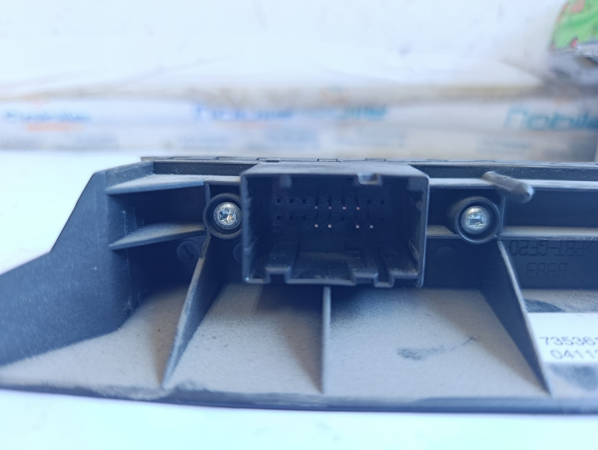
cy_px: 225
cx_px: 299
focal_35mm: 23
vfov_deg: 59.0
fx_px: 398
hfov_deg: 73.8
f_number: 1.65
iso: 780
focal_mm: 6.11
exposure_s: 1/50
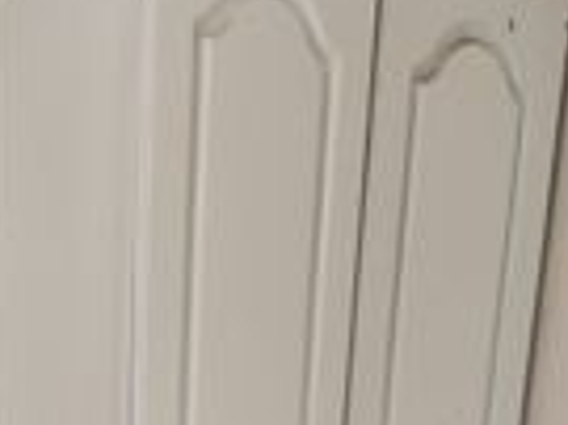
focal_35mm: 69
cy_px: 888
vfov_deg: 15.9
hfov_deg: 27.1
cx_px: 42
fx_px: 1131
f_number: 2.2
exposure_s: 1/30
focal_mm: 2.16
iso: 149
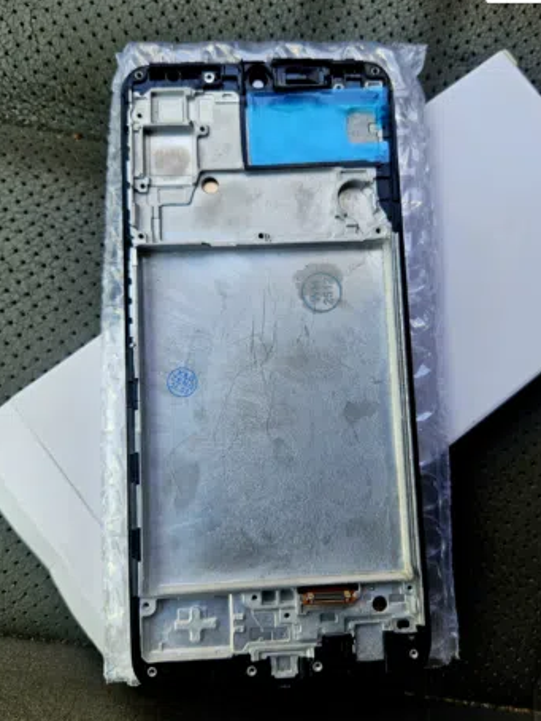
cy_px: 363
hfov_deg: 51.4
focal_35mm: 27
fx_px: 562
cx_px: 290
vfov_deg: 65.3
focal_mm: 5.4
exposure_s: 1/182
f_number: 1.8
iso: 25
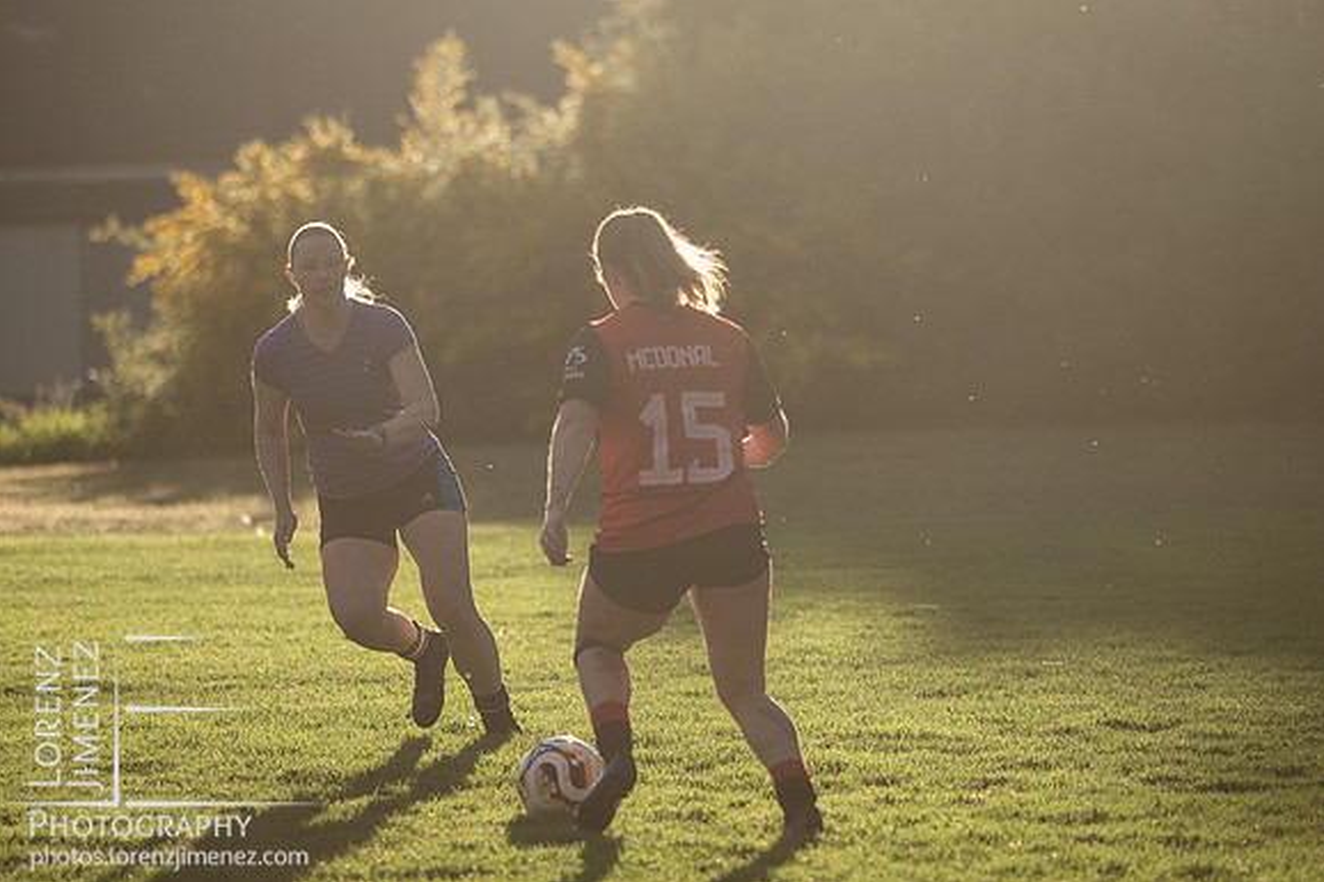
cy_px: 366
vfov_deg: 4.2
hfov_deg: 6.3
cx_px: 670
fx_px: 11985
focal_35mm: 326
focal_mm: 150
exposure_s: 1/1000
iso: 160
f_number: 2.8
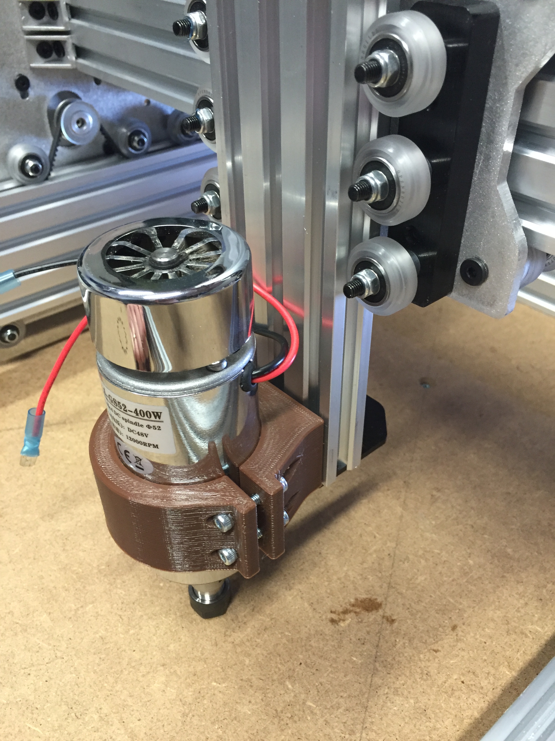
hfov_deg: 48.2
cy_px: 370
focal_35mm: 29
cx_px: 278
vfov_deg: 61.7
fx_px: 620
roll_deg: +0.7
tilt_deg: -37.5
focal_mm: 4.15
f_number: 2.2
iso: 200
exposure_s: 1/33
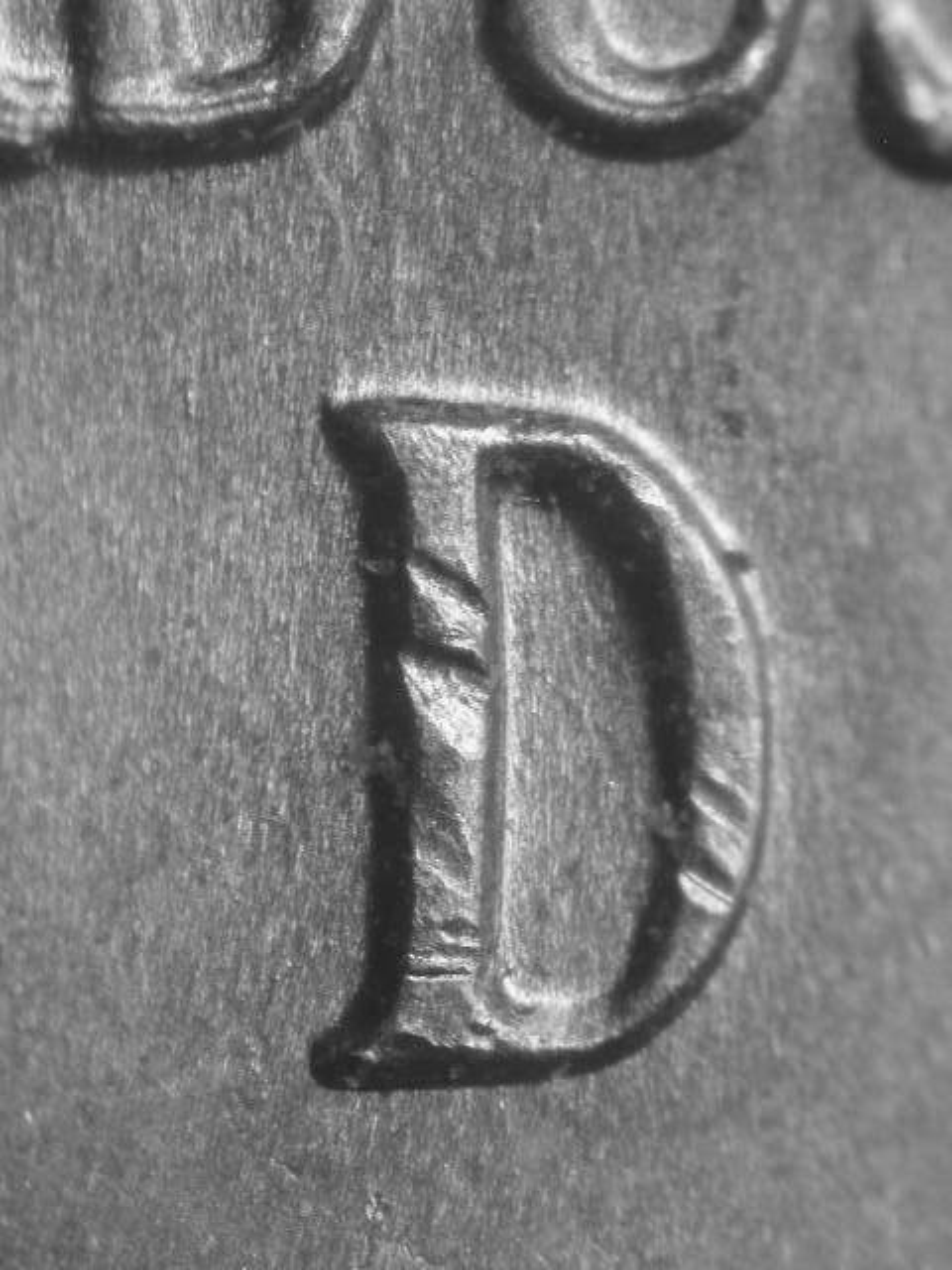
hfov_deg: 11.0
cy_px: 635
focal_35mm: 135
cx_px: 476
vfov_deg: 14.6
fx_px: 4950
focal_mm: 28
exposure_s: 1/11.6
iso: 100
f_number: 4.7
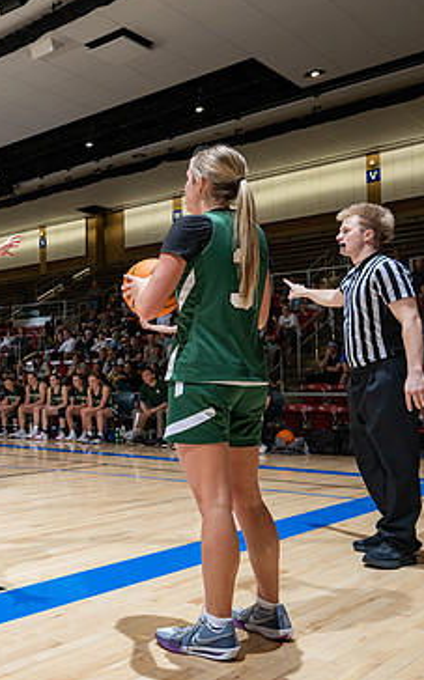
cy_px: 352
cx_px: -19
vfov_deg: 50.4
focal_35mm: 39
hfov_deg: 30.0
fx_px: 722
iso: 80
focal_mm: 24
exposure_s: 1/100
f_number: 5
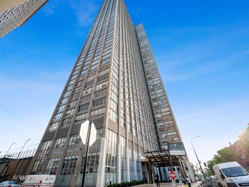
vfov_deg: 85.7
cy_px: 94
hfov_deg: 102.1
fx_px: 101
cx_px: 124
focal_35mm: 14
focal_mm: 7
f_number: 10
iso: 200
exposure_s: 1/8
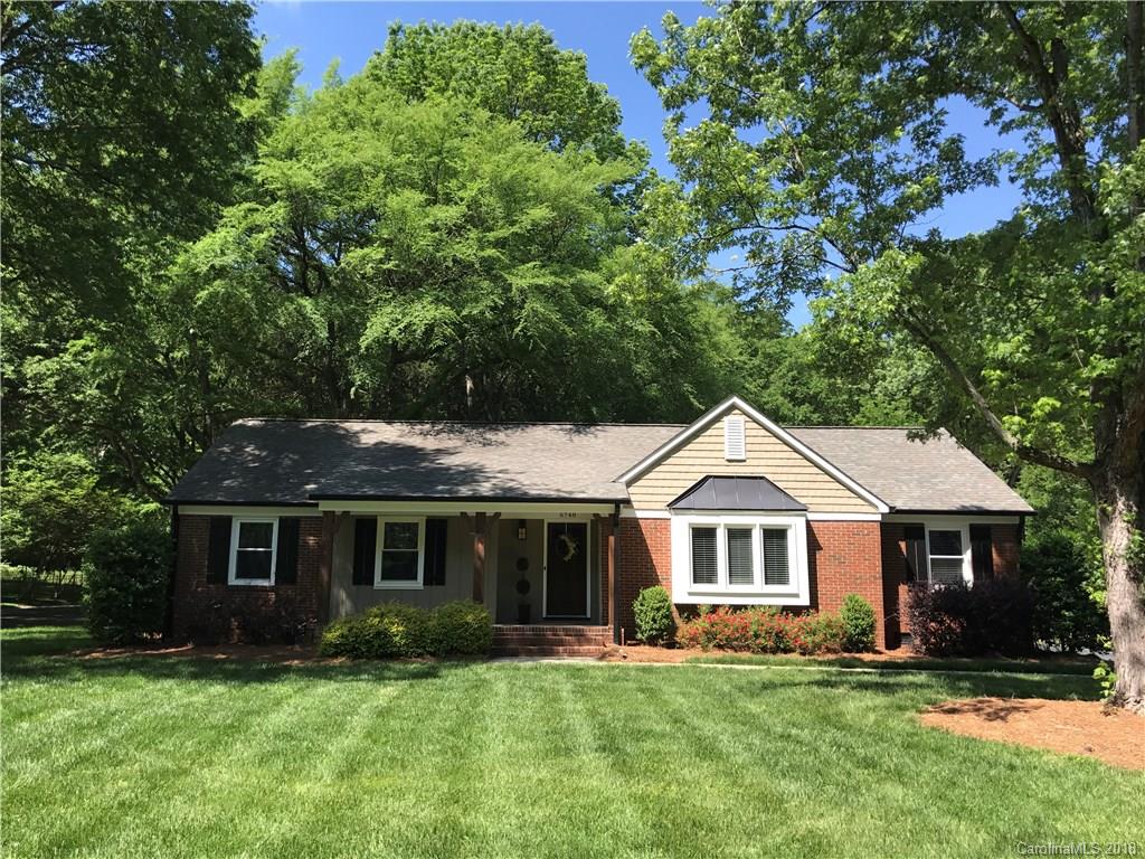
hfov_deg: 63.4
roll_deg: -0.1
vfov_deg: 49.7
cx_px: 572
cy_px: 430
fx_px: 926
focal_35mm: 28
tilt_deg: +10.2
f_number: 1.8
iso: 20
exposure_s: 1/847
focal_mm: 3.99
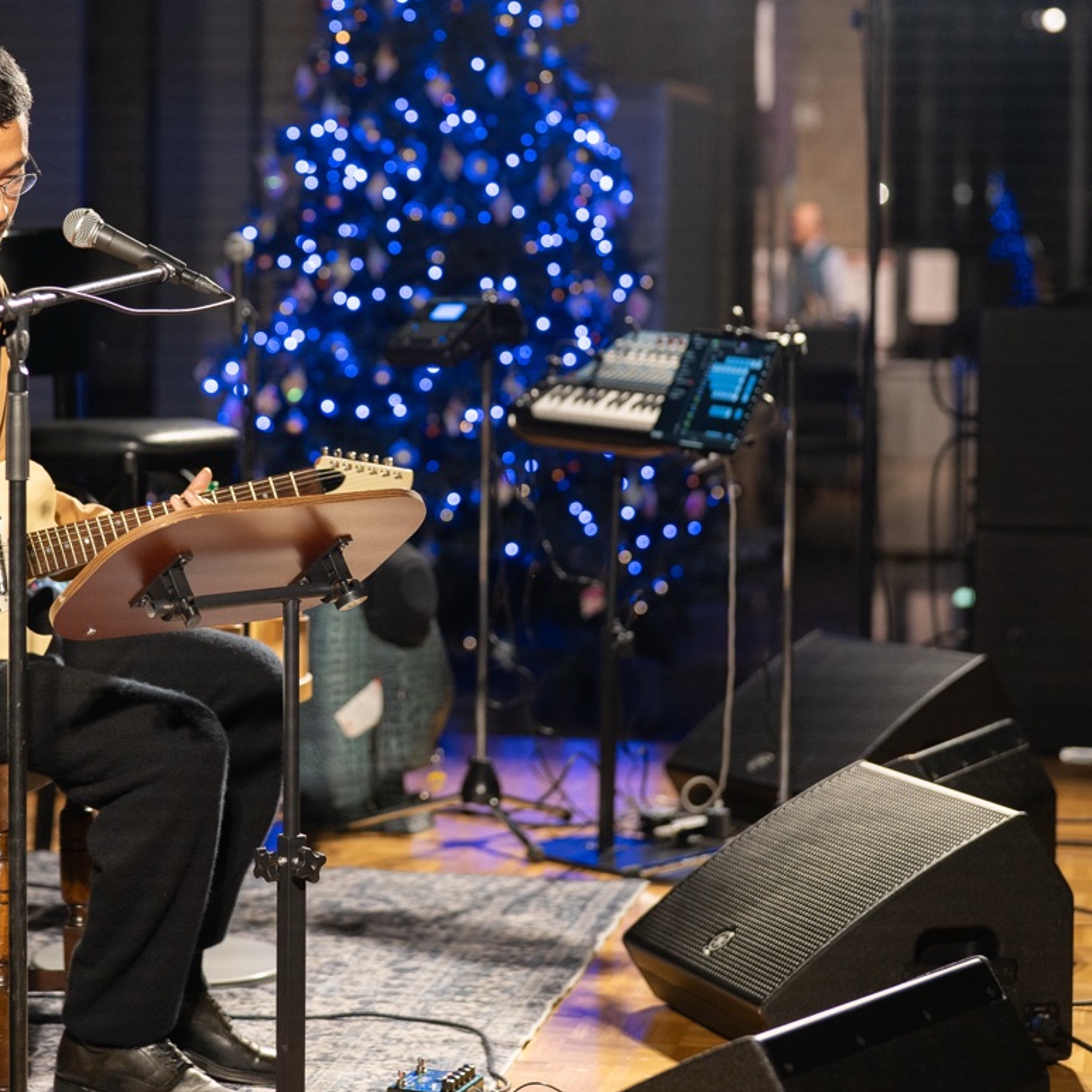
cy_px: 328
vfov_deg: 17.5
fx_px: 3533
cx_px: 237
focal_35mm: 99
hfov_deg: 17.4
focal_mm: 50
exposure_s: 1/160
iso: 320
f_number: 1.8
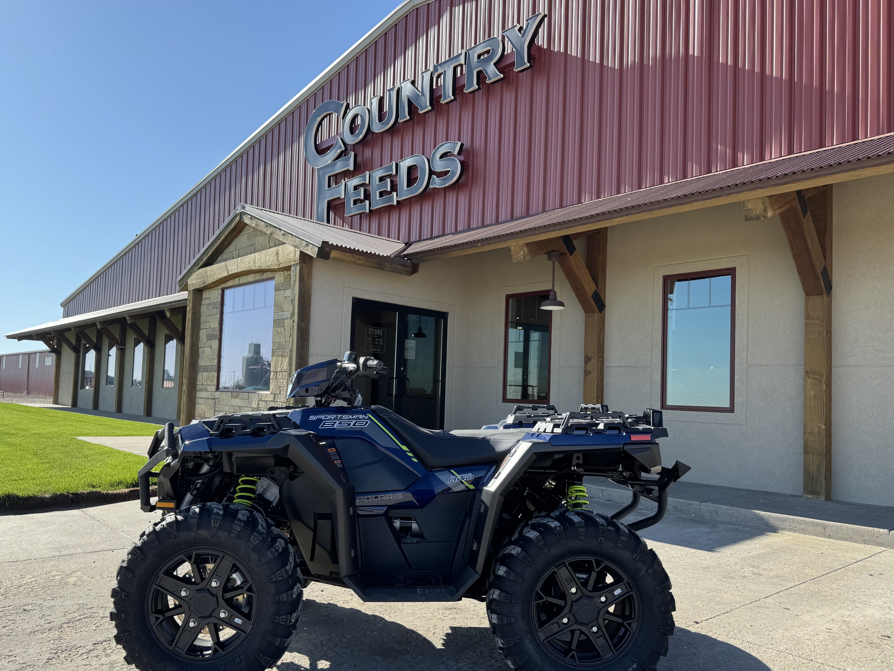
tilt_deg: +3.4
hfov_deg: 67.2
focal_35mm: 26
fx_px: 671
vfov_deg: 53.0
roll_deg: -1.5
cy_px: 356
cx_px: 417
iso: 80
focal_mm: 6.76
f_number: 1.78
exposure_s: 1/2105
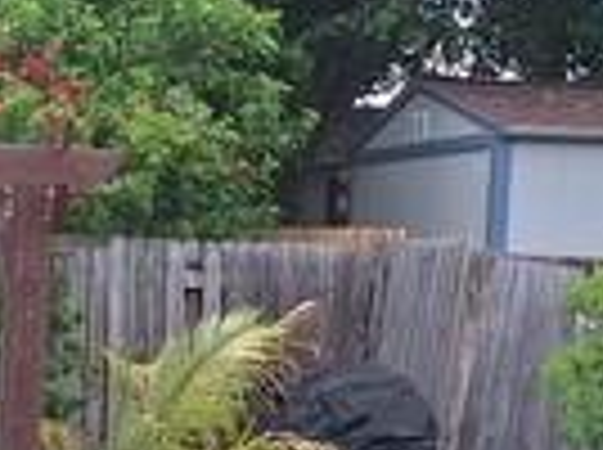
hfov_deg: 17.7
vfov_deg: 13.2
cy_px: 472
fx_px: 1913
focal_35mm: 110
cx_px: 63
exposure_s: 1/996
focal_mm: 5.54
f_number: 1.8
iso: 40
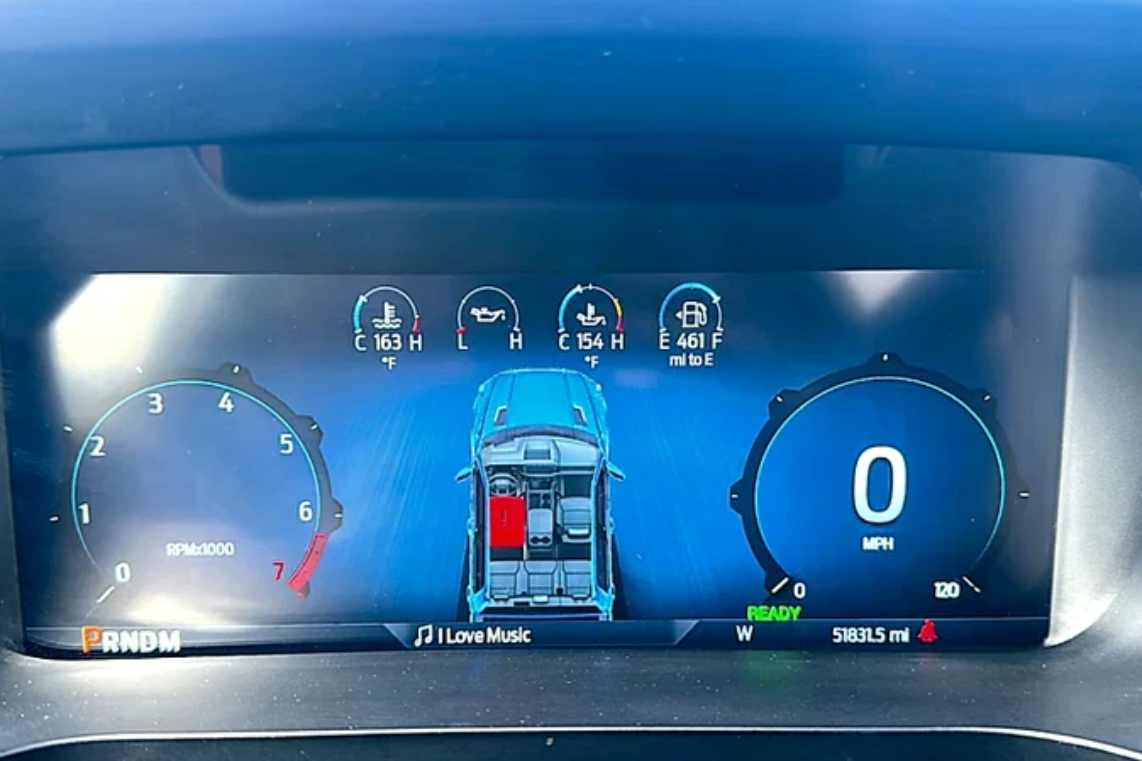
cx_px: 559
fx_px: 856
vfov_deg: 47.8
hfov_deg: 67.4
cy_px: 426
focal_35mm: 27
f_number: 1.78
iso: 125
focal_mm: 6.86
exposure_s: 1/83
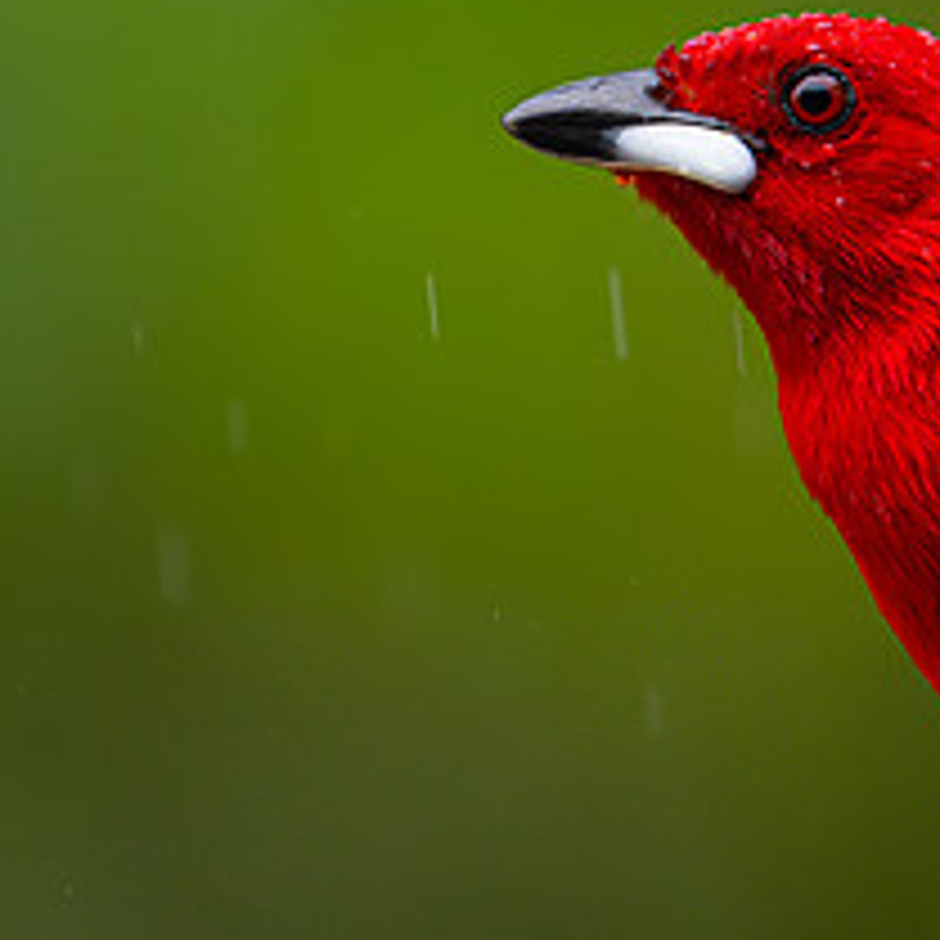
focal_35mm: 1957
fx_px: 60124
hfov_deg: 0.9
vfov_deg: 0.9
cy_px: 487
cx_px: 1051
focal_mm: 560
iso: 1400
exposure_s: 1/500
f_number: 6.3
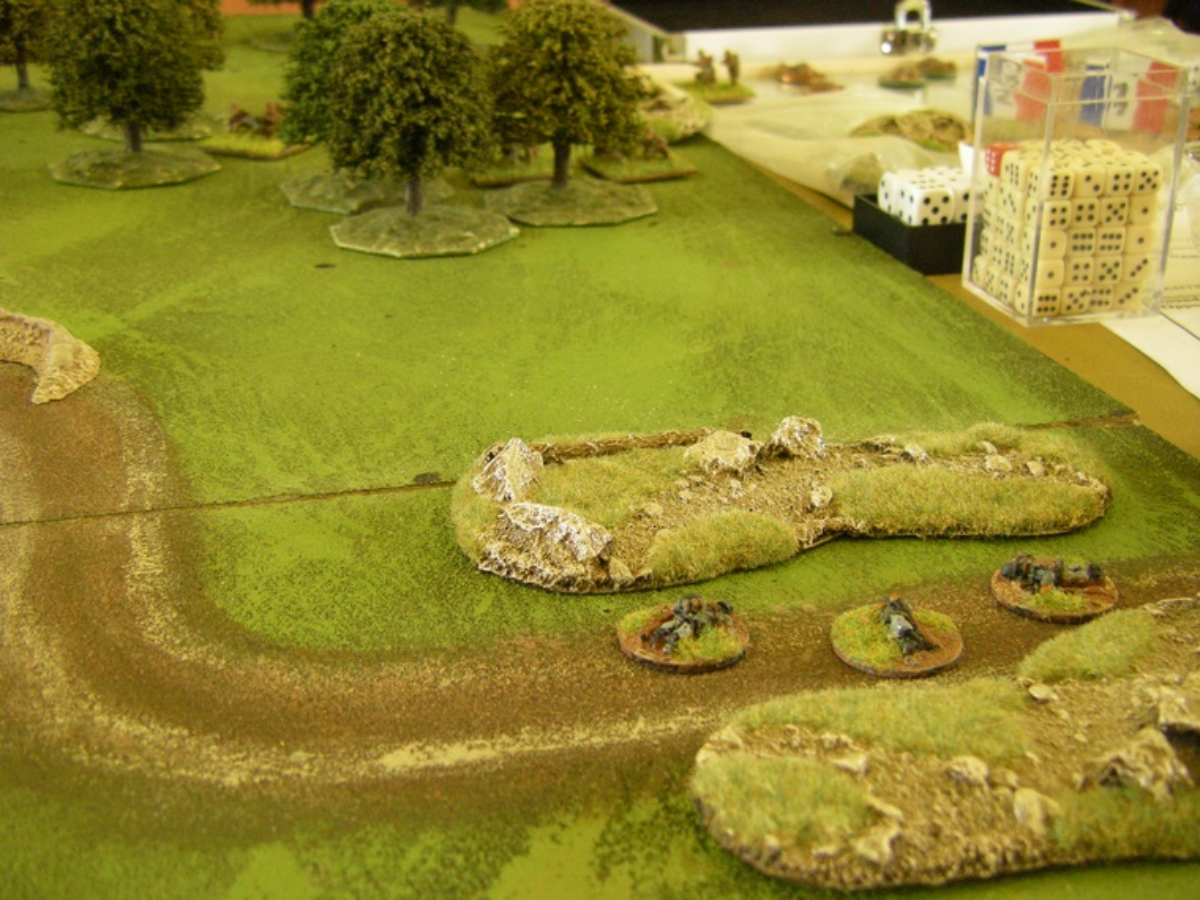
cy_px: 450
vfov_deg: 28.6
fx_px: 1768
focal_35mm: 51
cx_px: 600
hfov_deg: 37.5
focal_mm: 8.4
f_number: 3.6
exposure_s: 1/50
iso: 400
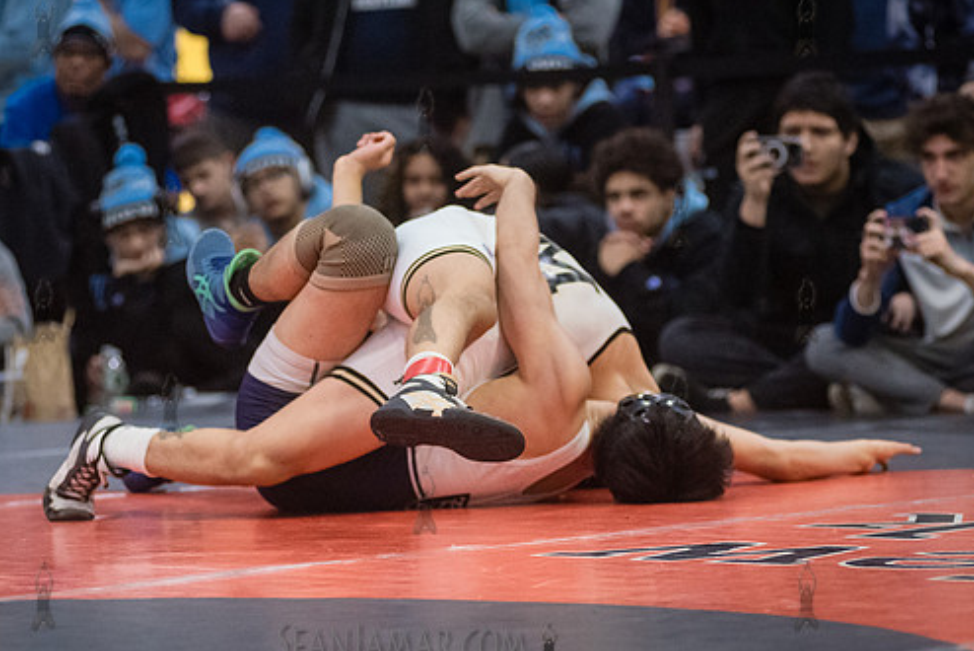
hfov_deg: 11.4
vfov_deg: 7.6
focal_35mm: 180
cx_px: 491
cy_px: 305
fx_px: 4873
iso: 8000
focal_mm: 125
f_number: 3.2
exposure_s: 1/500
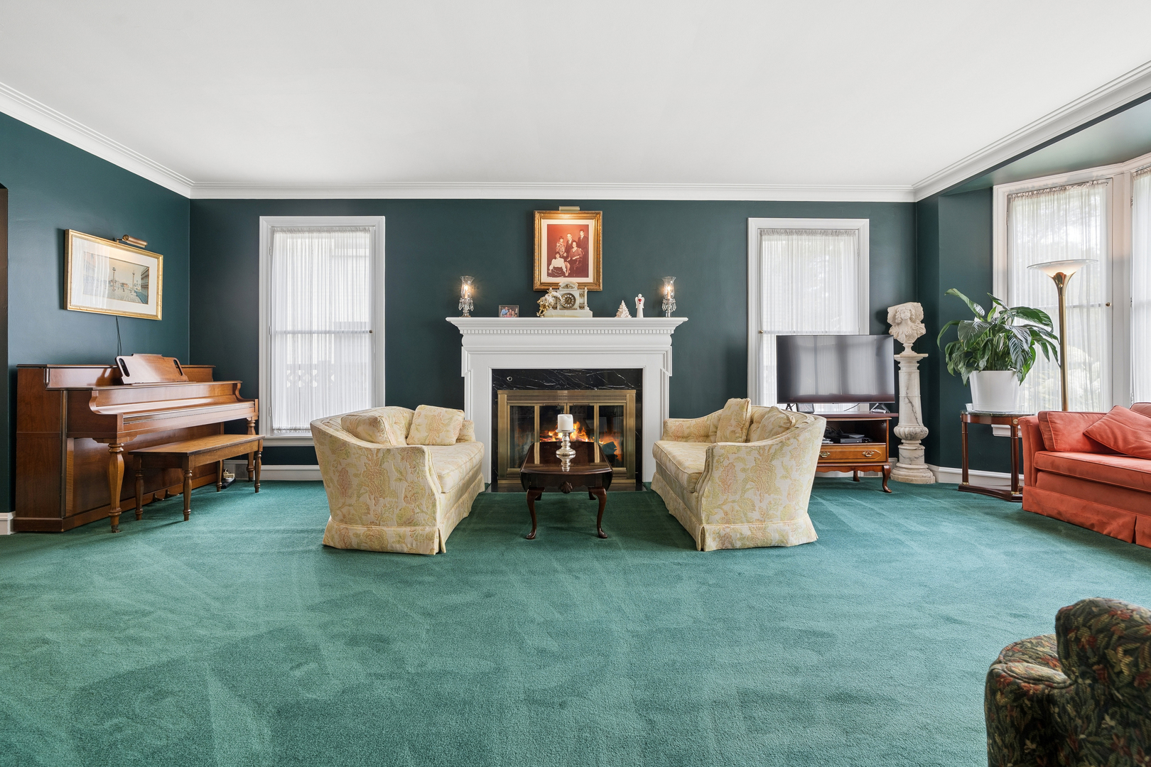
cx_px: 576
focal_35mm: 16
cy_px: 384
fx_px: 512
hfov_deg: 96.7
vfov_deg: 73.7
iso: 400
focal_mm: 16
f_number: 8
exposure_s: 1/13
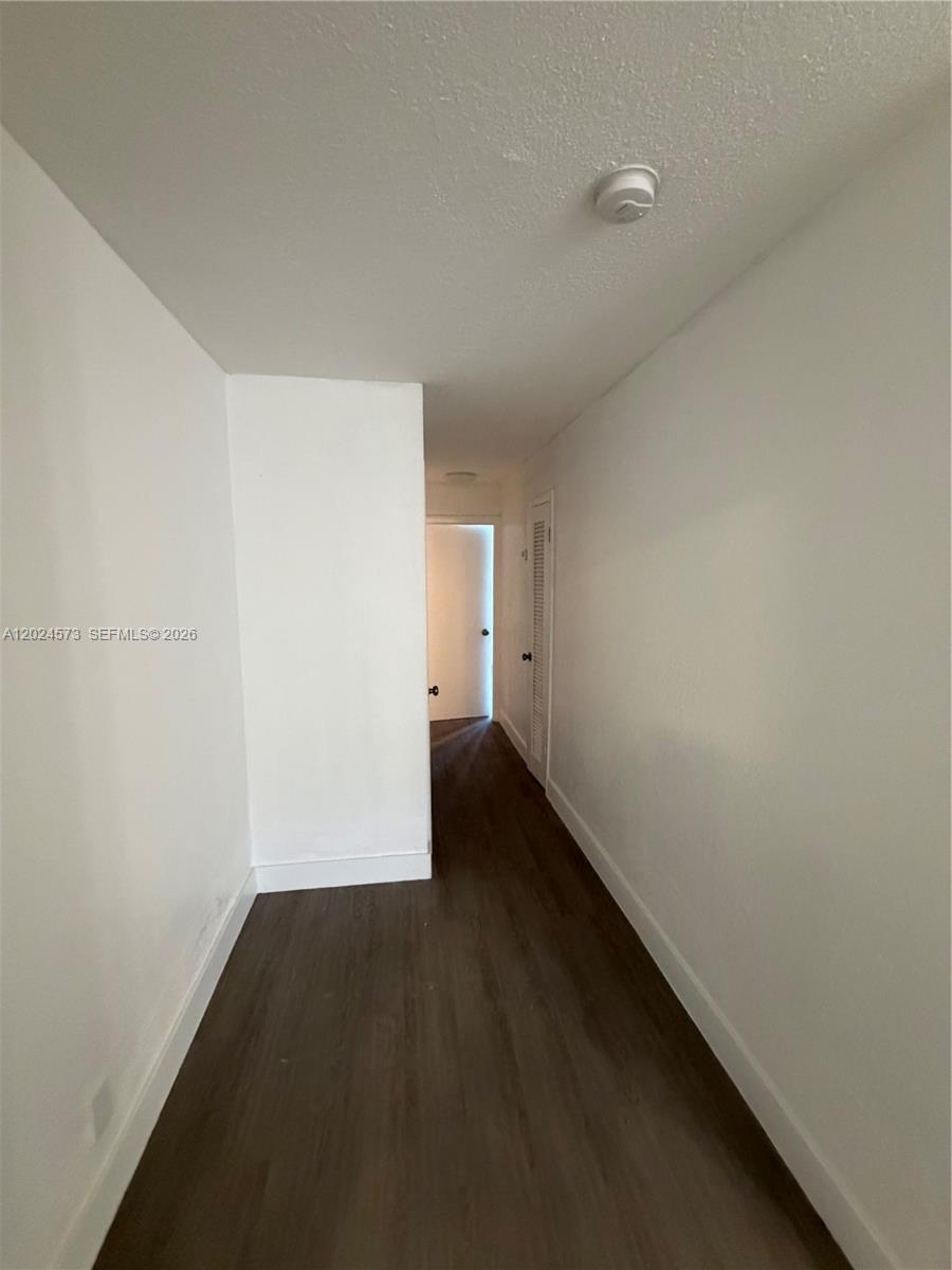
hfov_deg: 85.7
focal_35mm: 14
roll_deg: -1.5
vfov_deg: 102.1
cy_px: 635
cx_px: 476
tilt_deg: -4.7
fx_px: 513
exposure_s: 1/60
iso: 640
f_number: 2.2
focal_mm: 2.22
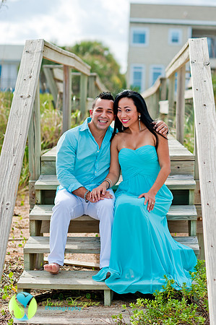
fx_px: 767
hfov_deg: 16.0
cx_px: 108
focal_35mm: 85
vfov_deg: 23.9
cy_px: 162
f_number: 2.8
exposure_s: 1/3200
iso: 200
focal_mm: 85
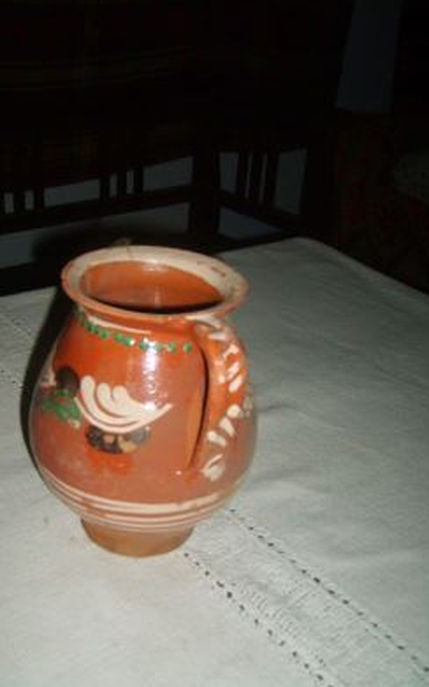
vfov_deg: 51.6
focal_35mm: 38
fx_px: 712
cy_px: 341
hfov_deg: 33.5
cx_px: 179
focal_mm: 5.8
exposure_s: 1/45
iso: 100
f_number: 2.8
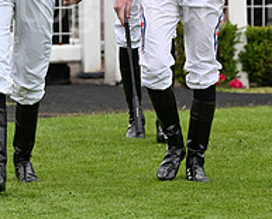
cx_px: 82
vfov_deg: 3.5
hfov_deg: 4.4
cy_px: -54
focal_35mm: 438
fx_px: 3531
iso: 640
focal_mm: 200
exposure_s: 1/1250
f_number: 5.6
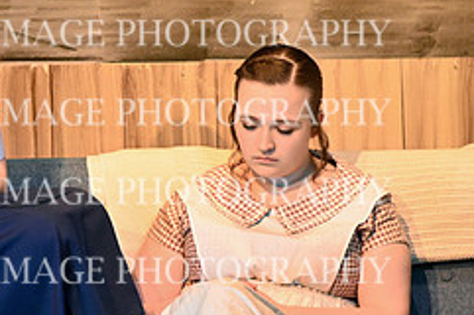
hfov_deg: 1.7
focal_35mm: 1204
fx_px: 15831
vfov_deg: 1.1
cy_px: 152
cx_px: 106
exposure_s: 1/125
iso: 10000
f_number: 6.3
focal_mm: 500
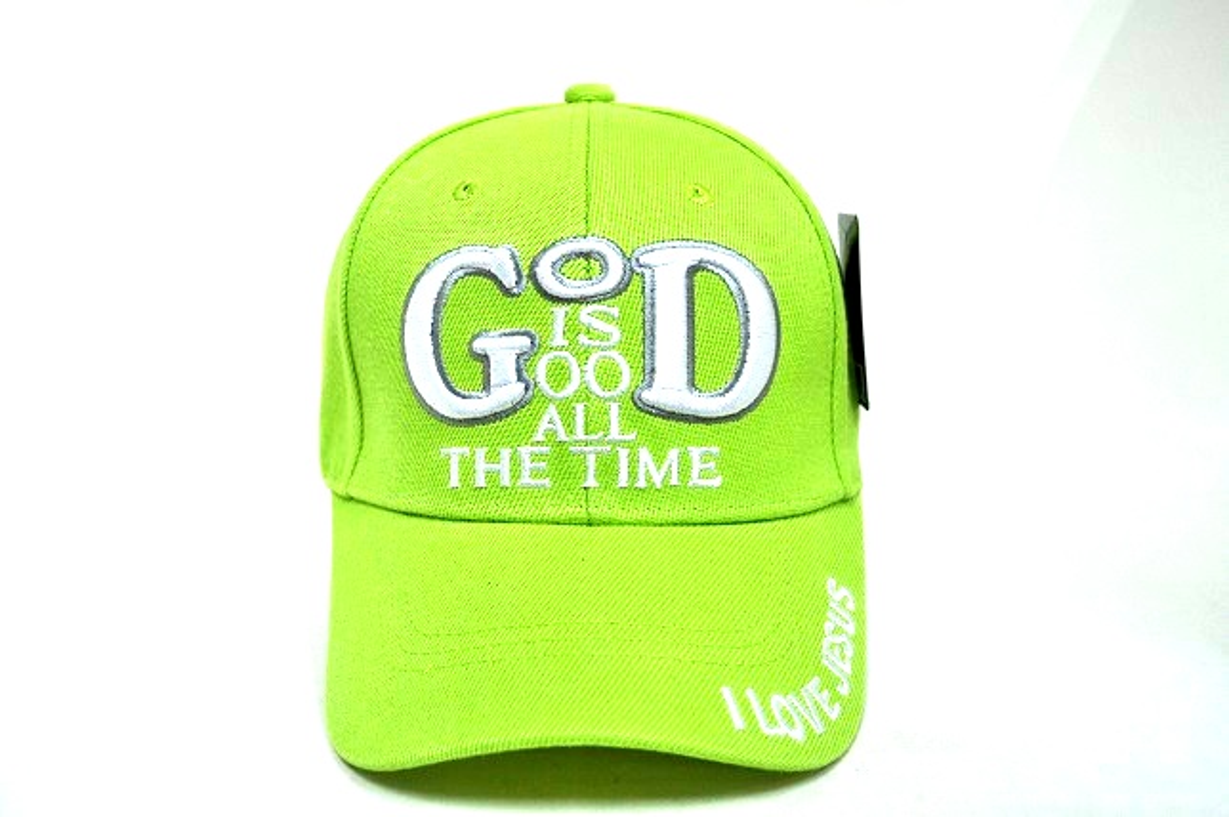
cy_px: 408
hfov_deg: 46.4
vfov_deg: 31.8
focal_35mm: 42
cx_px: 614
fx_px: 1432
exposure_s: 1/125
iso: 280
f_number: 5.6
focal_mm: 28
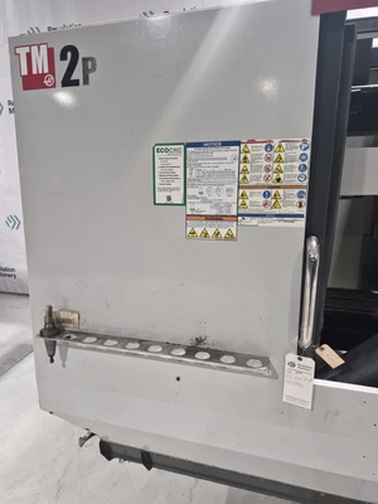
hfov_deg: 58.9
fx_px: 335
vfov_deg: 73.9
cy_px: 252
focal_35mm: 23
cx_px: 189
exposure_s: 1/120
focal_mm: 5.4
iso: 250
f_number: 1.8
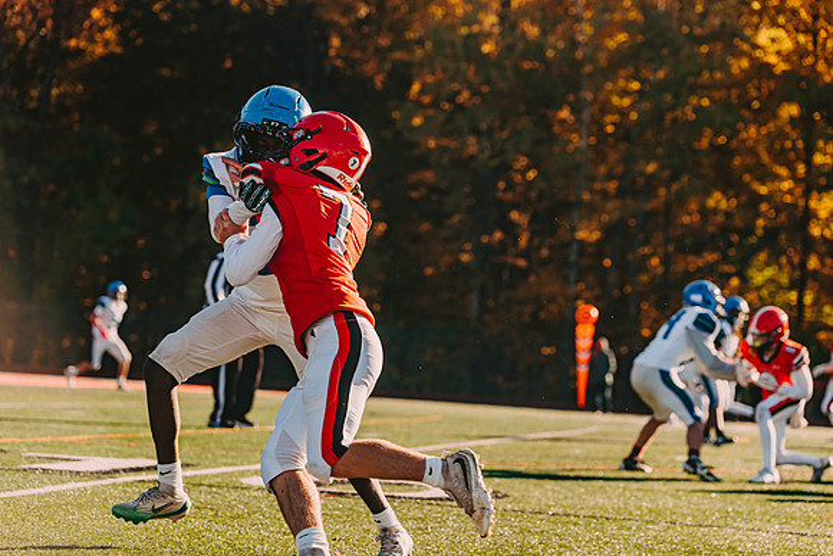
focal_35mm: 110
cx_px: 416
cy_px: 278
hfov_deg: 18.6
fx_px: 2546
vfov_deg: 12.5
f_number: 3.5
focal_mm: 110
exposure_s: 1/3200
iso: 125
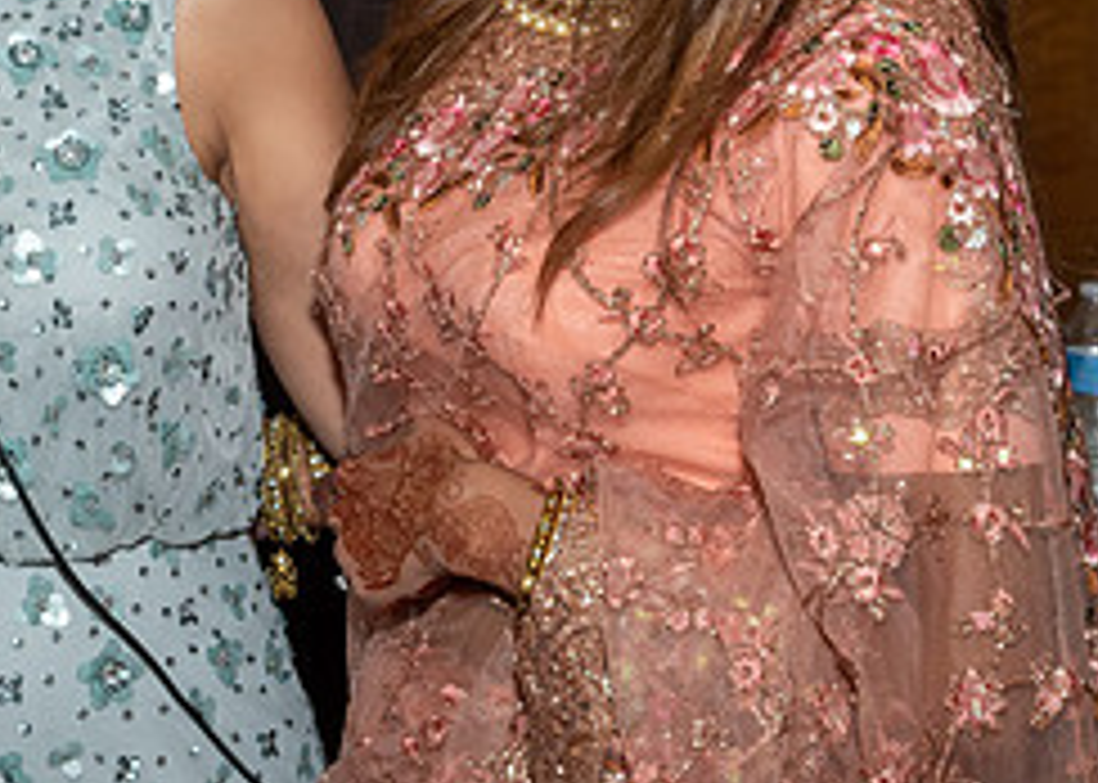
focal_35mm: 126
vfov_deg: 11.2
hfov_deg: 15.4
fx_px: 3927
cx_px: -153
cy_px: -82
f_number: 7.1
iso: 500
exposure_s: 1/250
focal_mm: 28
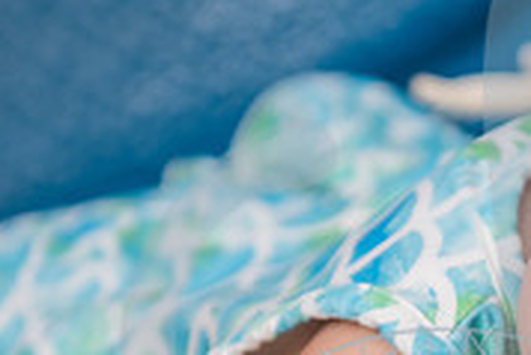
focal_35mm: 195
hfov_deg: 10.4
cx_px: 594
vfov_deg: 7.0
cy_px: 383
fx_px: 2879
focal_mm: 60
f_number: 3.5
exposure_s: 1/200
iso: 100
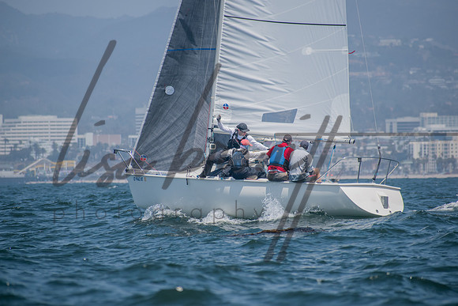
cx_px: 229
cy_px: 153
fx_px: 5153
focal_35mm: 405
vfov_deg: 3.4
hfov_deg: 5.1
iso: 400
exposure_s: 1/1600
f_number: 8
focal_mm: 270
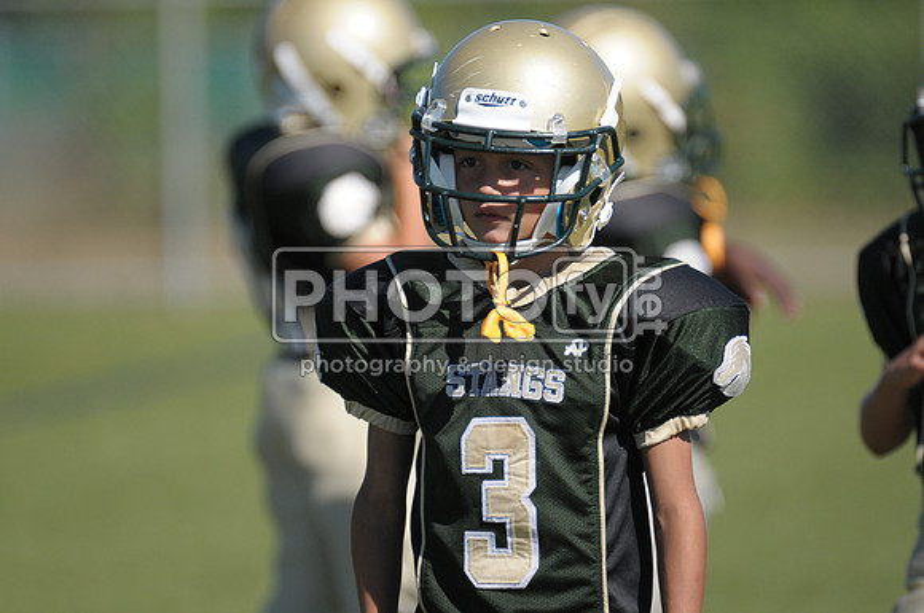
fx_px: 15378
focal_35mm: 600
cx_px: 462
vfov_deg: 2.3
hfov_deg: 3.4
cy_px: 306
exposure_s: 1/4000
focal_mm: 400
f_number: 4
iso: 640
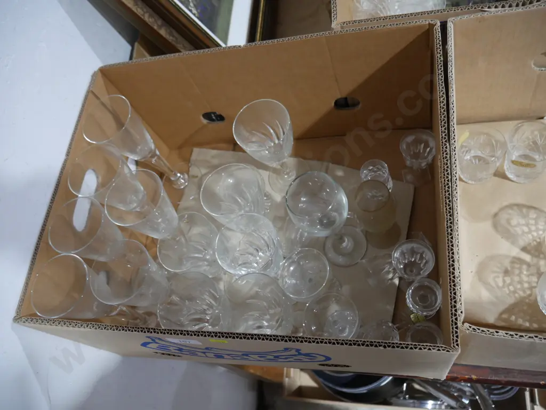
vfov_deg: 49.7
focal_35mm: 28
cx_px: 273
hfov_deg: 63.4
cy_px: 205
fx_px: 442
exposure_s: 1/60
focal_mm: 14
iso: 1250
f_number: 3.5
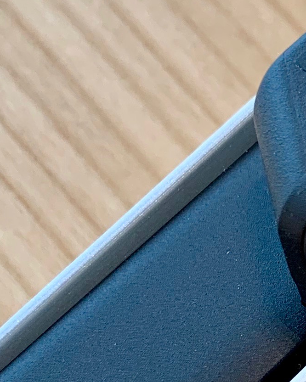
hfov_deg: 12.1
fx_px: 1392
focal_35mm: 123
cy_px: 393
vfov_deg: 15.3
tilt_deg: -66.9
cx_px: 420
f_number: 1.8
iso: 25
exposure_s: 1/104
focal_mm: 4.25
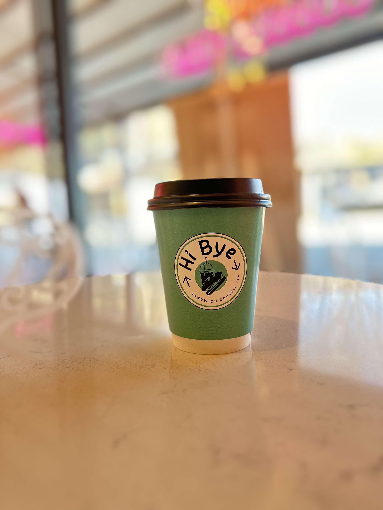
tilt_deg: -5.2
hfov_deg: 56.8
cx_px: 192
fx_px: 354
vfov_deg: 71.6
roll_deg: +3.3
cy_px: 255
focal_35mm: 24
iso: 250
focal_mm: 6.86
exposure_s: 1/82
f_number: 1.78
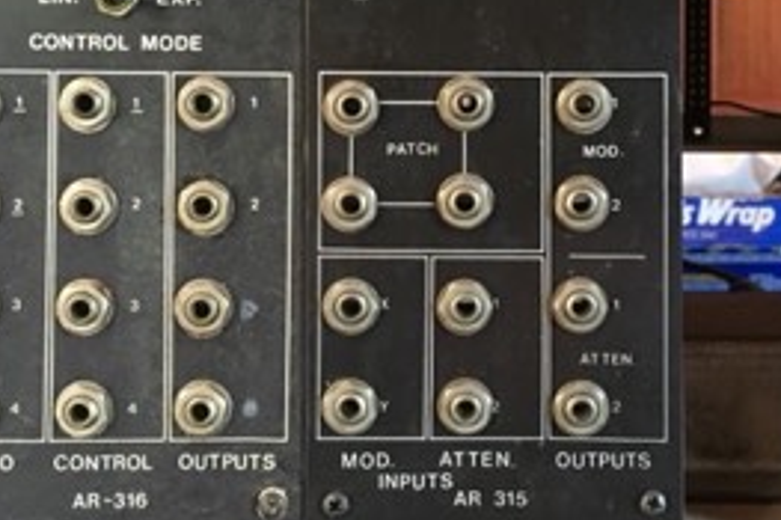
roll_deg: -0.2
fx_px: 1192
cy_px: 101
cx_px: 475
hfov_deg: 36.1
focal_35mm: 55
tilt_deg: +0.7
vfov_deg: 24.2
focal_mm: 4.15
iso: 250
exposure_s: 1/15
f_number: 2.2
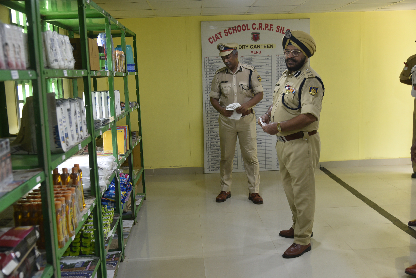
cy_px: 139
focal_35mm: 38
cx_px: 208
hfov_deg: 50.7
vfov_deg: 35.1
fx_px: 439
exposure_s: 1/50
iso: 800
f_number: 4
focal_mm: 38
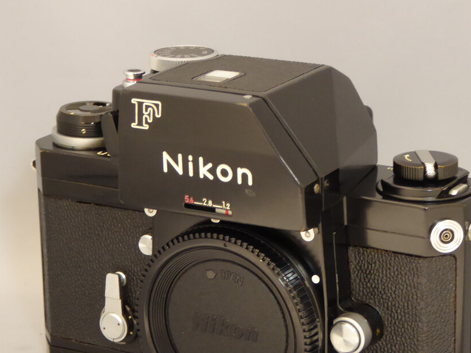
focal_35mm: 122
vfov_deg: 12.1
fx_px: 1660
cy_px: 237
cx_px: 266
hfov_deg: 16.1
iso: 400
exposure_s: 1/13
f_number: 4.8
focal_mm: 15
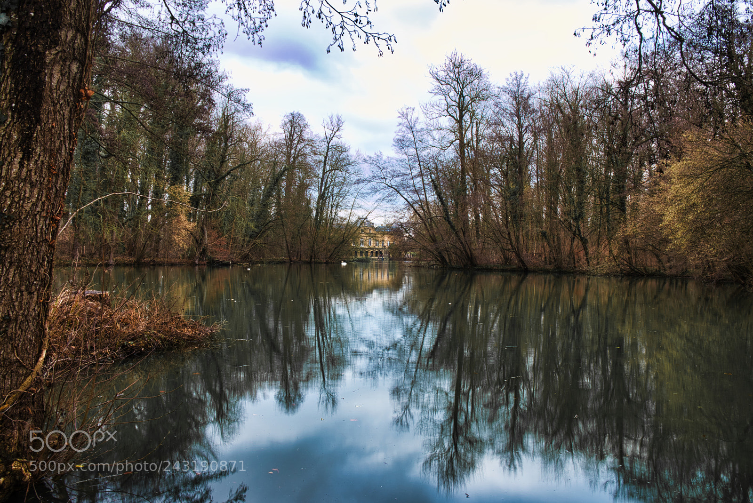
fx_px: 722
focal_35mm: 34
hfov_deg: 55.1
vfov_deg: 38.4
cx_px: 376
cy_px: 252
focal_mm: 23
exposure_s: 1
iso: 100
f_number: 22
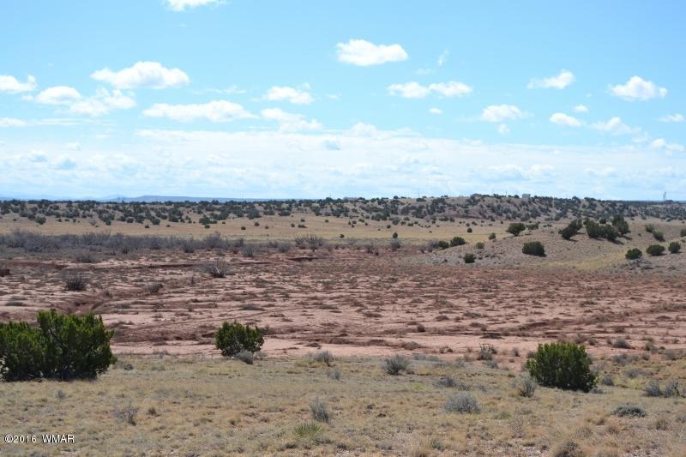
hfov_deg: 24.6
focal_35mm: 82
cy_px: 228
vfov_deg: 16.5
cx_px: 343
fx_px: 1572
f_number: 8
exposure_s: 1/250
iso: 100
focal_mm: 55
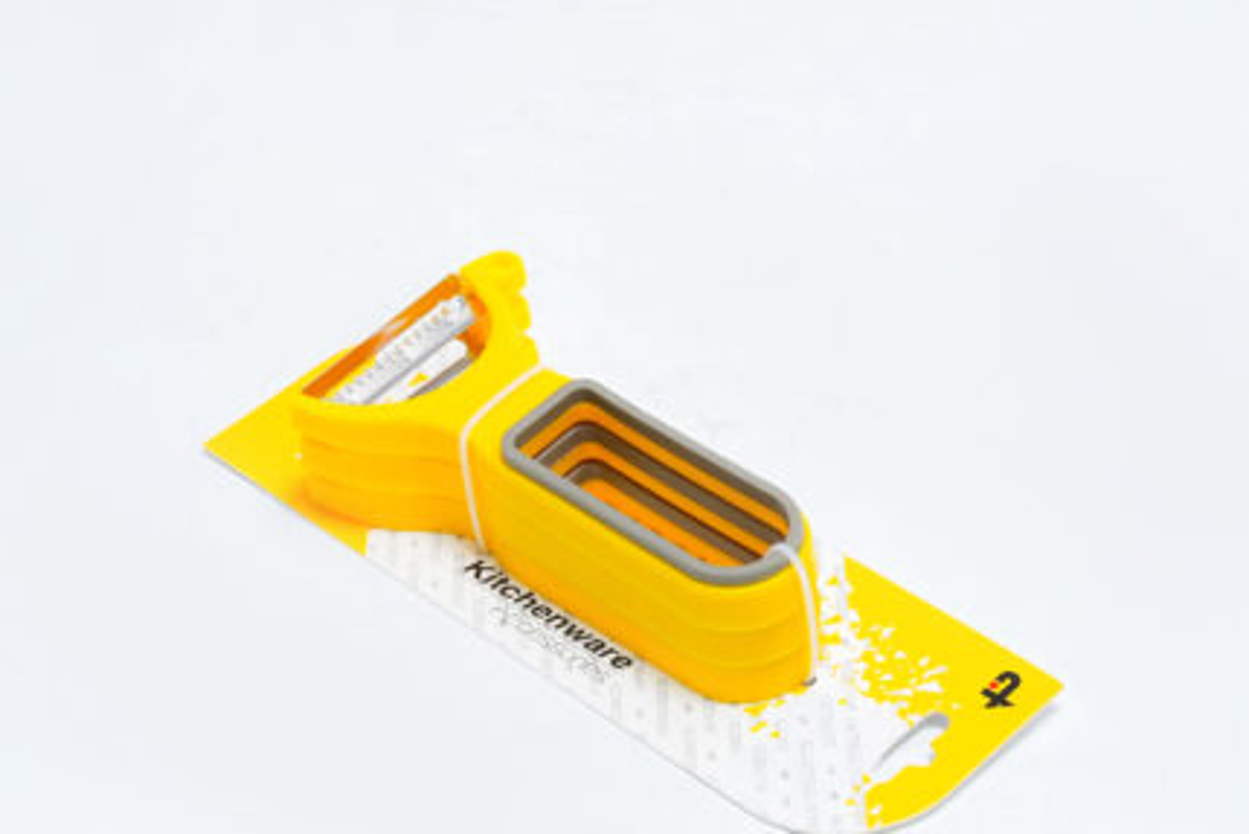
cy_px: 417
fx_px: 3644
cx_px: 624
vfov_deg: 13.1
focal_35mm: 105
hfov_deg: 19.4
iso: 3200
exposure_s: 1/125
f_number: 10
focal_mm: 70
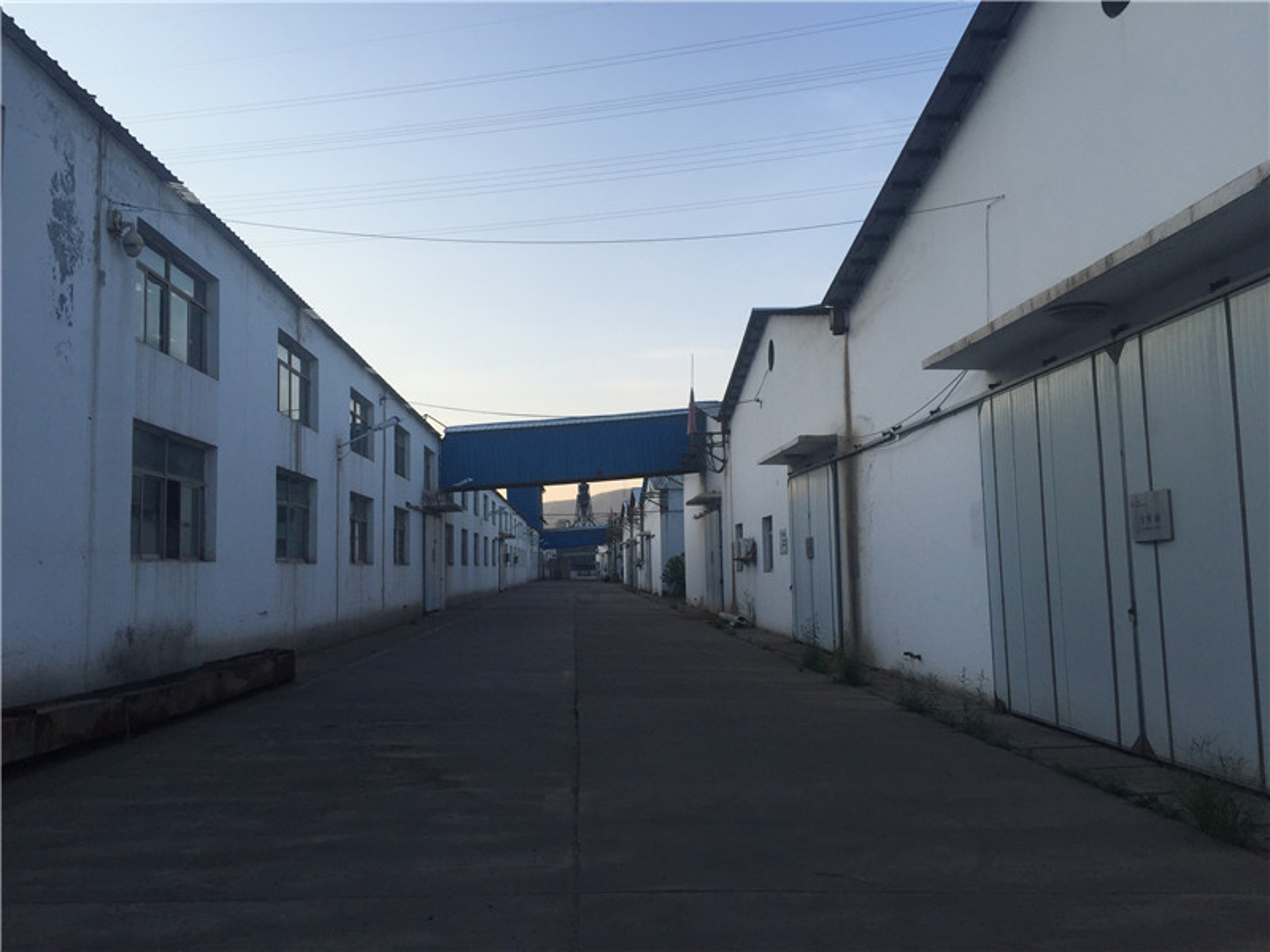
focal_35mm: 29
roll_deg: +0.9
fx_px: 1064
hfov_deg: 61.7
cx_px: 635
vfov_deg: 48.2
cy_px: 476
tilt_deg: +5.8
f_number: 2.2
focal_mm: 4.15
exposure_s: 1/898
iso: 32
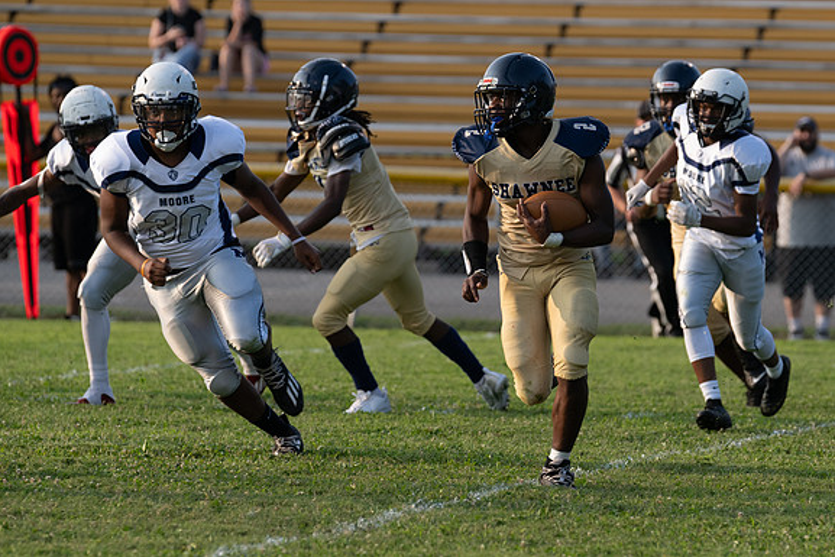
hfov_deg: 5.9
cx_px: 525
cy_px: 336
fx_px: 8166
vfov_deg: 3.9
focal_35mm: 352
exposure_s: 1/1000
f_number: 4.5
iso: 400
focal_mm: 240
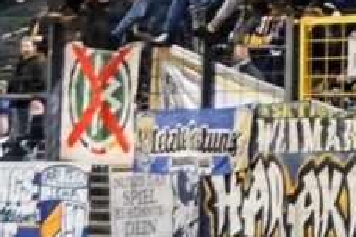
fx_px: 2709
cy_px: -200
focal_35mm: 274
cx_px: 1021
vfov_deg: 4.9
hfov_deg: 6.9
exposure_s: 1/60
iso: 8000
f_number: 4
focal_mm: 26
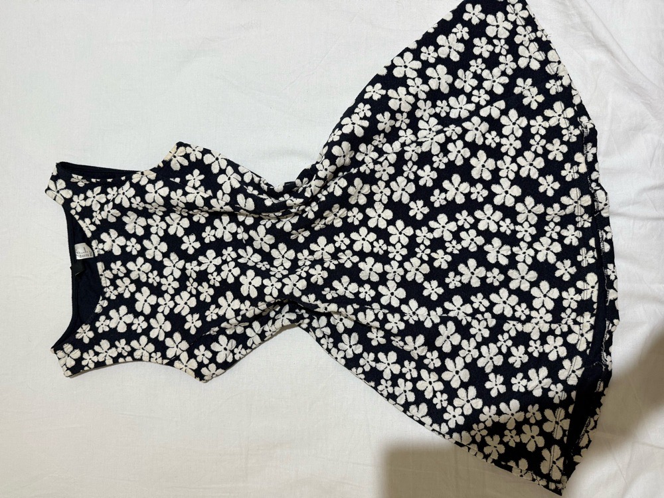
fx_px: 460
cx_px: 332
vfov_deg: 56.8
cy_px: 249
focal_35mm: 24
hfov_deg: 71.6
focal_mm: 6.76
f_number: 1.78
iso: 200
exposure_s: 1/50
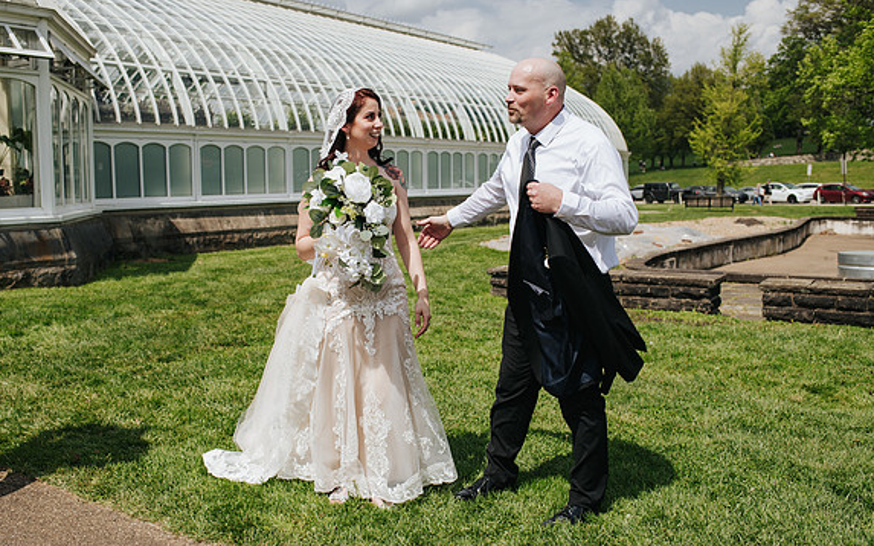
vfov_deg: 32.7
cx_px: 399
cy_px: 317
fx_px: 929
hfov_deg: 50.3
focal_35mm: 39
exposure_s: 1/1600
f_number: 3.5
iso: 100
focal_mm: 35
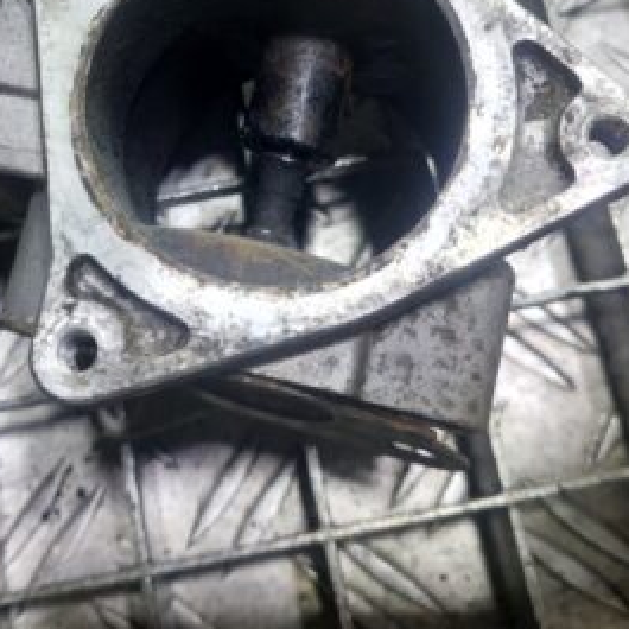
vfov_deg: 32.8
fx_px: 1028
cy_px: 100
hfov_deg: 33.8
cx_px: 230
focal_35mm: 50
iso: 100
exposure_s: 1/50
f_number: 1.8
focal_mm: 5.23
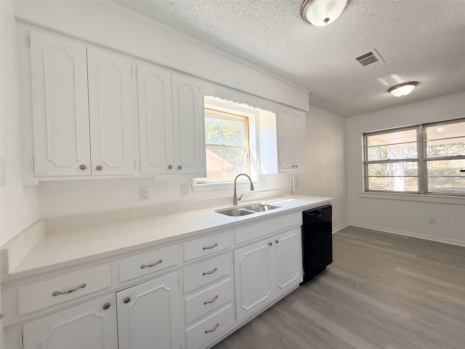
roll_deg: +2.2
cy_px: 174
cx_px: 232
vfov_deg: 85.7
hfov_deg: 102.1
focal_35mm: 14
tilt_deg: +0.0
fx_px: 188
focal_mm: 2.22
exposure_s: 1/236
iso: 64
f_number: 2.2
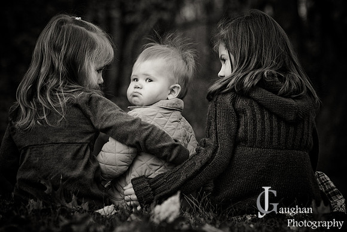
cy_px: 116
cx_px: 174
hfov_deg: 13.7
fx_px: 1447
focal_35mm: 150
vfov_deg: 9.2
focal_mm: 100
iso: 400
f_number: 4
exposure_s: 1/125
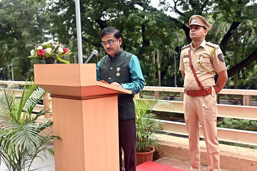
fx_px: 314
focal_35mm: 44
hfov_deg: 44.5
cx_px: 128
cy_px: 86
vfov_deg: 30.5
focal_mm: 44
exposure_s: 1/125
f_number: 4
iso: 100
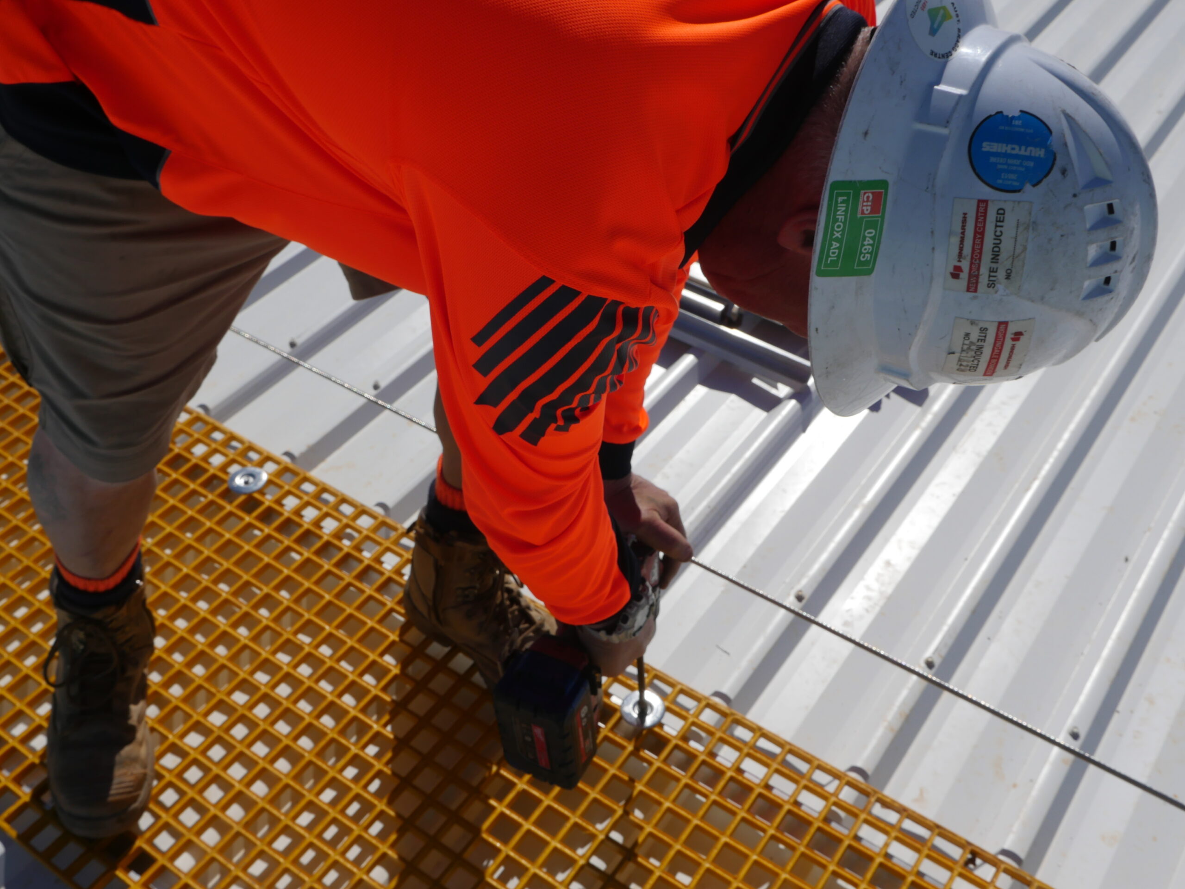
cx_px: 592
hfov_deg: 51.4
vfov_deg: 39.7
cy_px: 444
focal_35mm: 36
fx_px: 1232
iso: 200
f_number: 9
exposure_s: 1/1300
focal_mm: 18
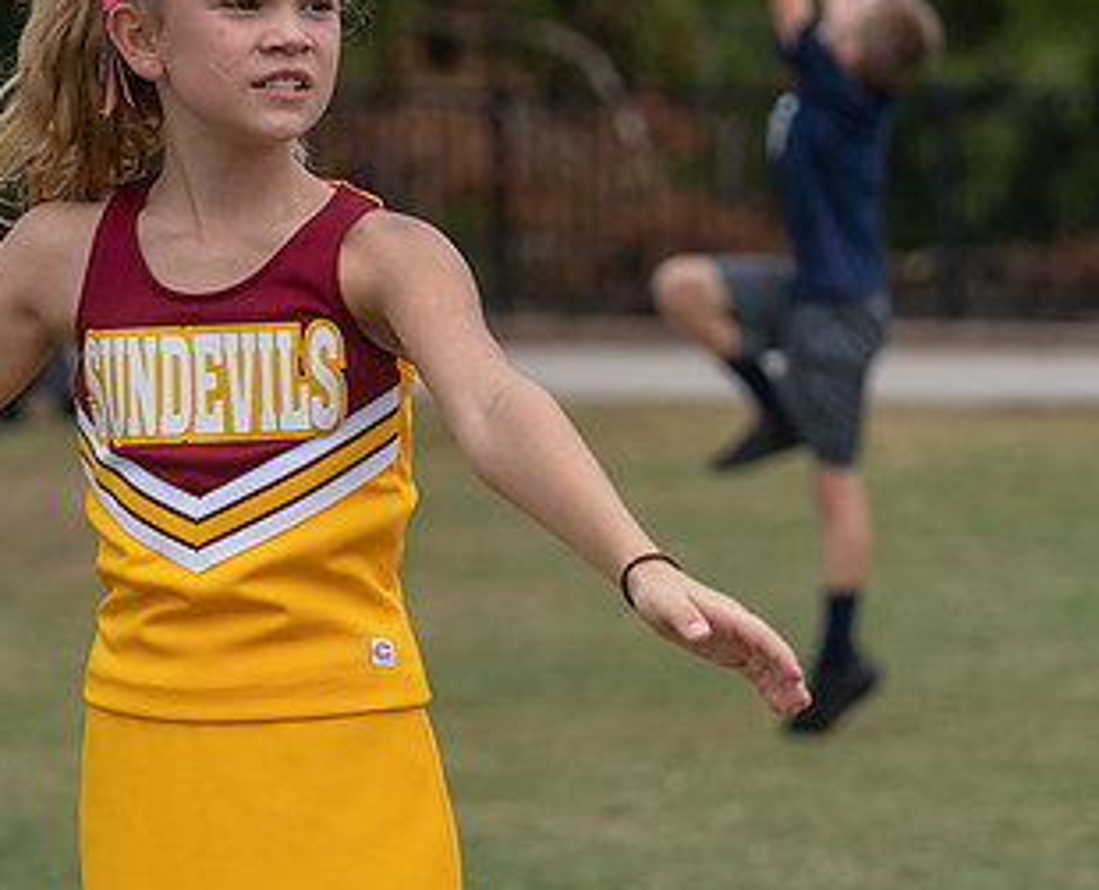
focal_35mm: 168
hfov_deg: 11.4
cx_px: 191
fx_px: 5490
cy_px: 194
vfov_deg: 9.2
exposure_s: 1/1250
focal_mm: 77
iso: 80
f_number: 2.8
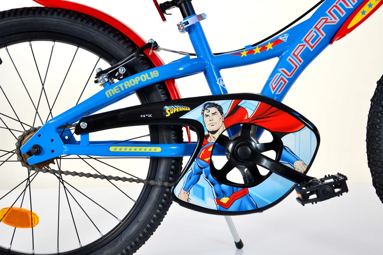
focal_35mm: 60
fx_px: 638
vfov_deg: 22.6
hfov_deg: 33.4
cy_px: 128
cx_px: 192
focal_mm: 40
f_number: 6.3
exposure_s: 1/50
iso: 200
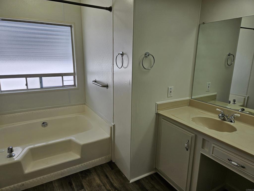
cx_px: 127
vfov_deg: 58.9
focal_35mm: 23
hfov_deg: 73.9
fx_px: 169
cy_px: 96
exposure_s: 1/153
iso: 25
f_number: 1.8
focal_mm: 5.4
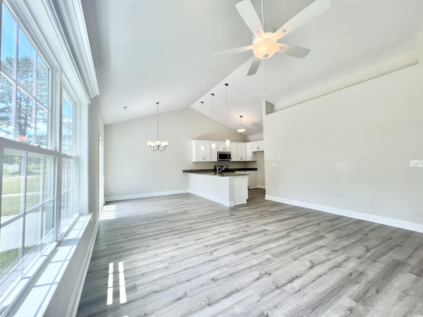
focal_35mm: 13
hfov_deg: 106.2
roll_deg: +1.0
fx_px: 159
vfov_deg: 89.9
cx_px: 212
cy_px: 158
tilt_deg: +1.6
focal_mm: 1.57
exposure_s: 1/168
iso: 32
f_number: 1.8
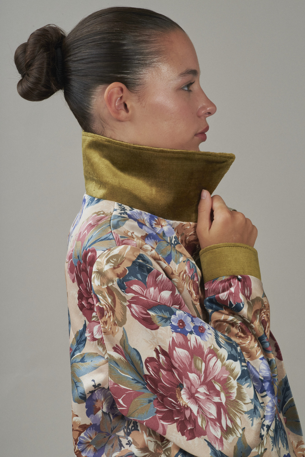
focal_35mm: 105
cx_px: 152
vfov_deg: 19.4
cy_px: 228
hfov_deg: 13.1
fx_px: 1333
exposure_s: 1/160
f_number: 11
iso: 200
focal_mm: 105
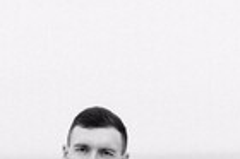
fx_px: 1485
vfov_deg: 6.0
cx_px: -57
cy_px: 305
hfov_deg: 9.1
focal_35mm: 223
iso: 64
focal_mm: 53
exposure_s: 1/400
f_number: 2.8
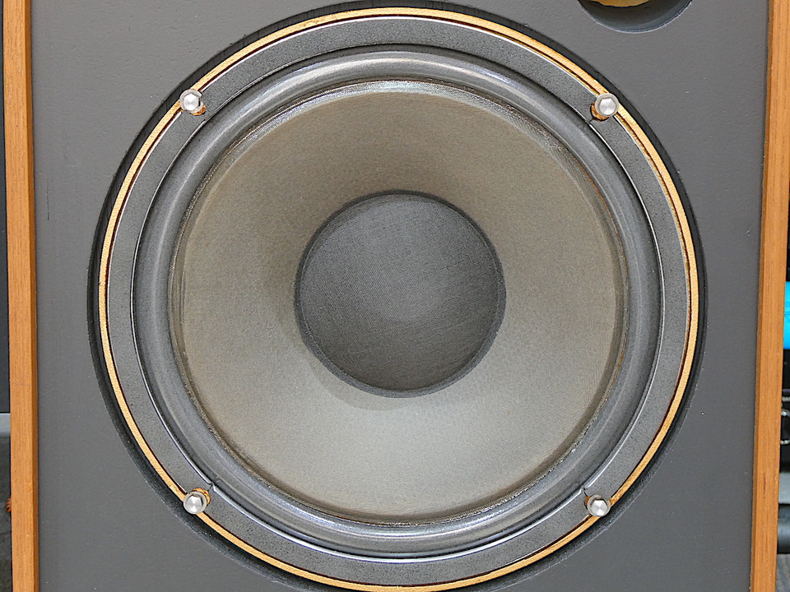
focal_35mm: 115
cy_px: 296
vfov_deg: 12.9
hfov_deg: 17.1
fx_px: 2625
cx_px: 395
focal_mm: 20.6
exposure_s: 1/3.2
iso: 200
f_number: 5.1
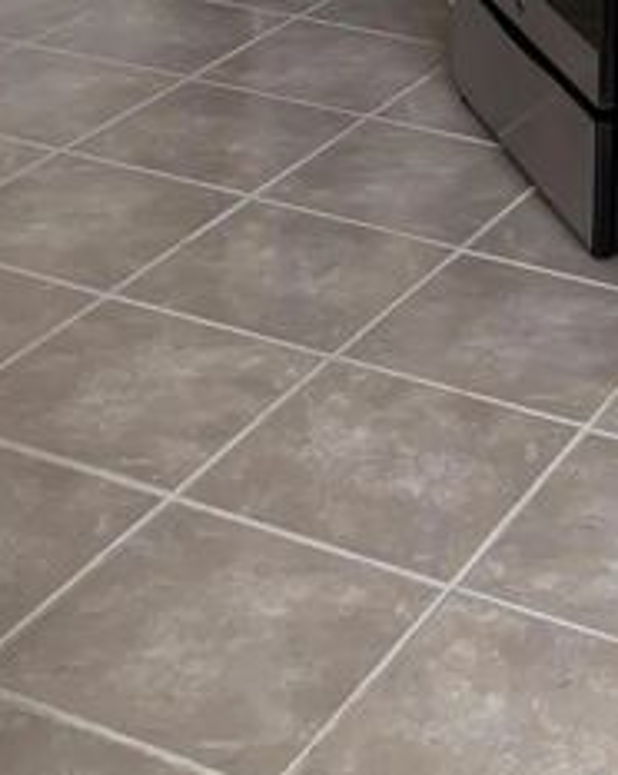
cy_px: -550
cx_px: 498
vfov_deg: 17.4
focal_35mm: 93
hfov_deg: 16.4
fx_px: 2129
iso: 125
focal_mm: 5.96
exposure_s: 1/75
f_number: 1.6
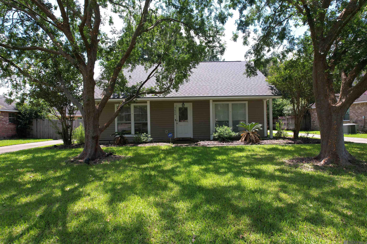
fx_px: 224
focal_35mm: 22
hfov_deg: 78.6
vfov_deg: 57.2
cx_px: 184
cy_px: 122
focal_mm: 8.38
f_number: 2.8
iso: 100
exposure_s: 1/725
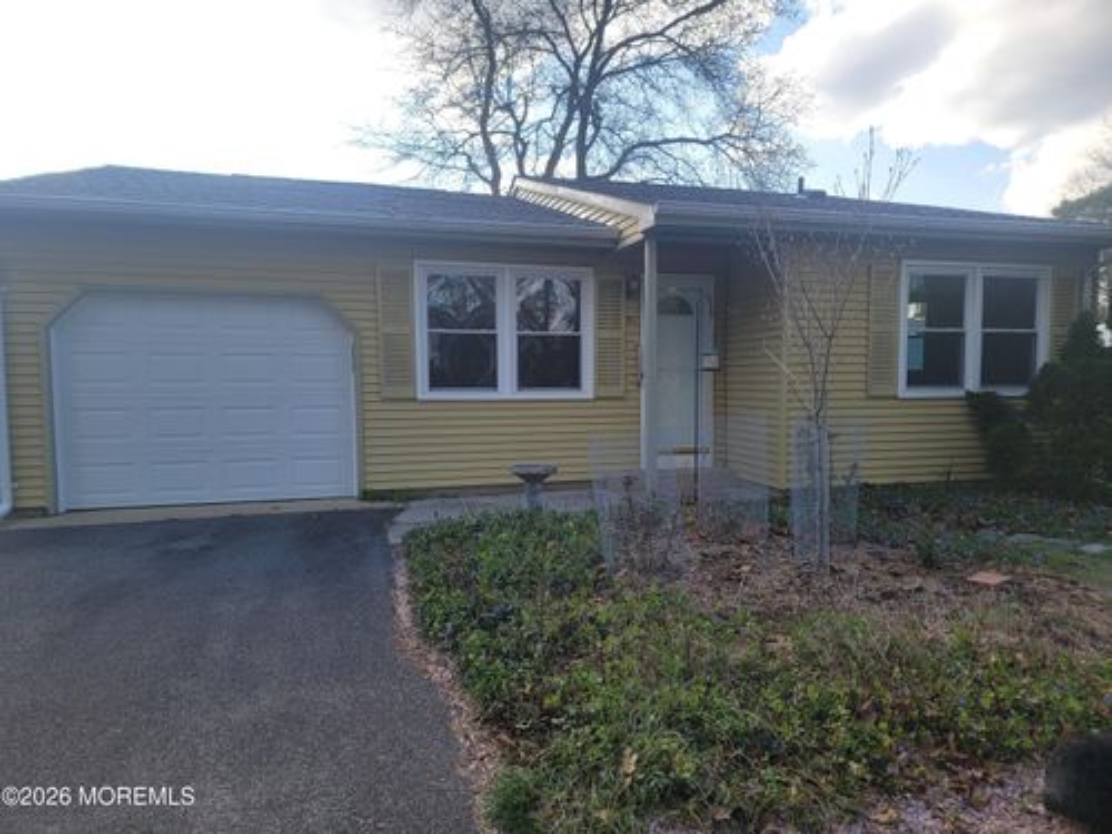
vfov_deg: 56.8
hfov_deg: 71.6
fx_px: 771
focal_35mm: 24
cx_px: 556
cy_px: 417
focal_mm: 6.7
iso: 16
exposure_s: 1/352
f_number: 1.8
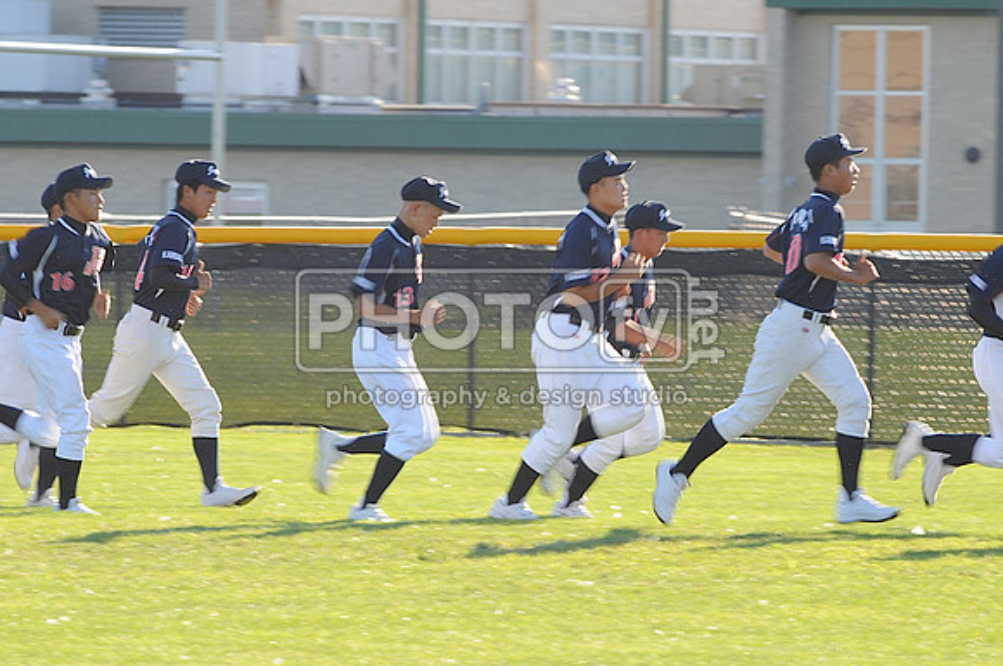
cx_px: 502
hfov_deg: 4.6
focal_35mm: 450
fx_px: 12520
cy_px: 333
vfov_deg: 3.0
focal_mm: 300
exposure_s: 1/80
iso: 200
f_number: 11
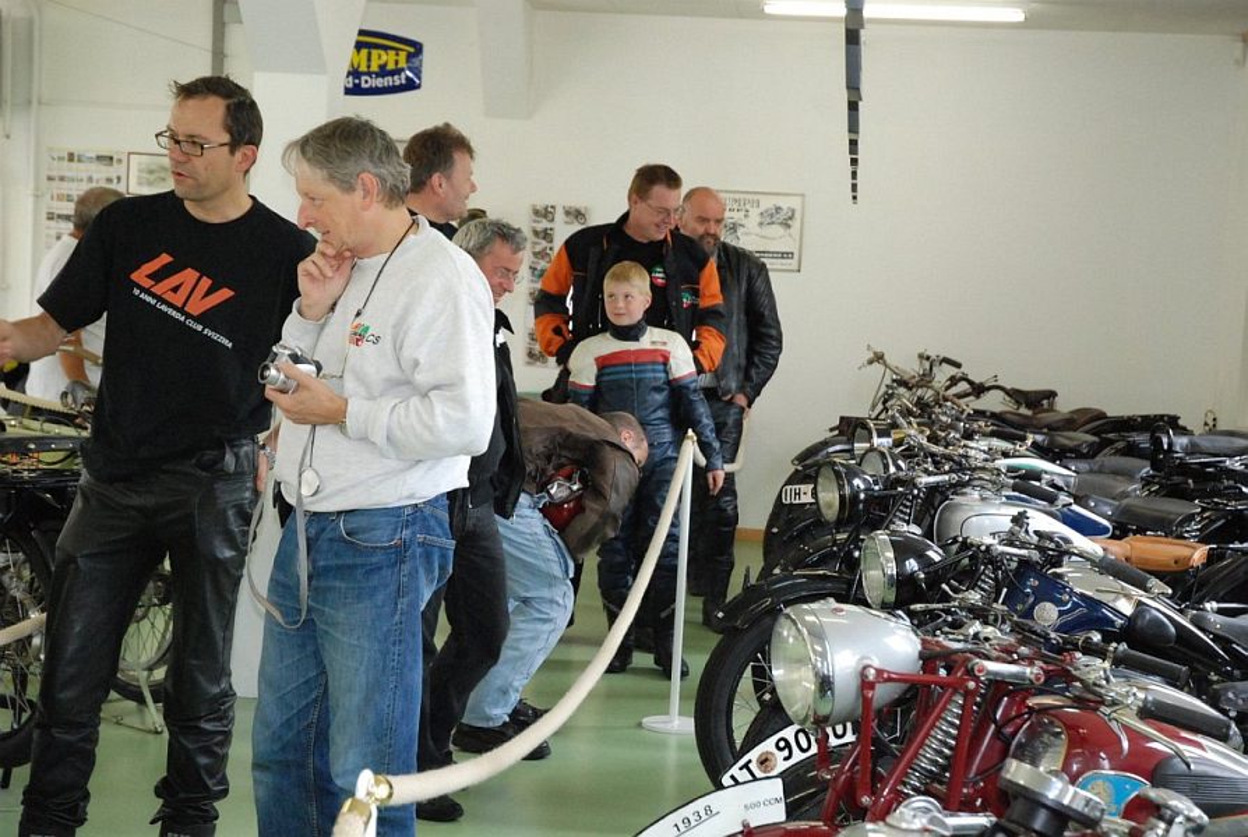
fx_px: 2397
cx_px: 624
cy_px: 418
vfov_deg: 19.8
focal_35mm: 69
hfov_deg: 29.2
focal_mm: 46
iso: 1600
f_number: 5.6
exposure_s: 1/125
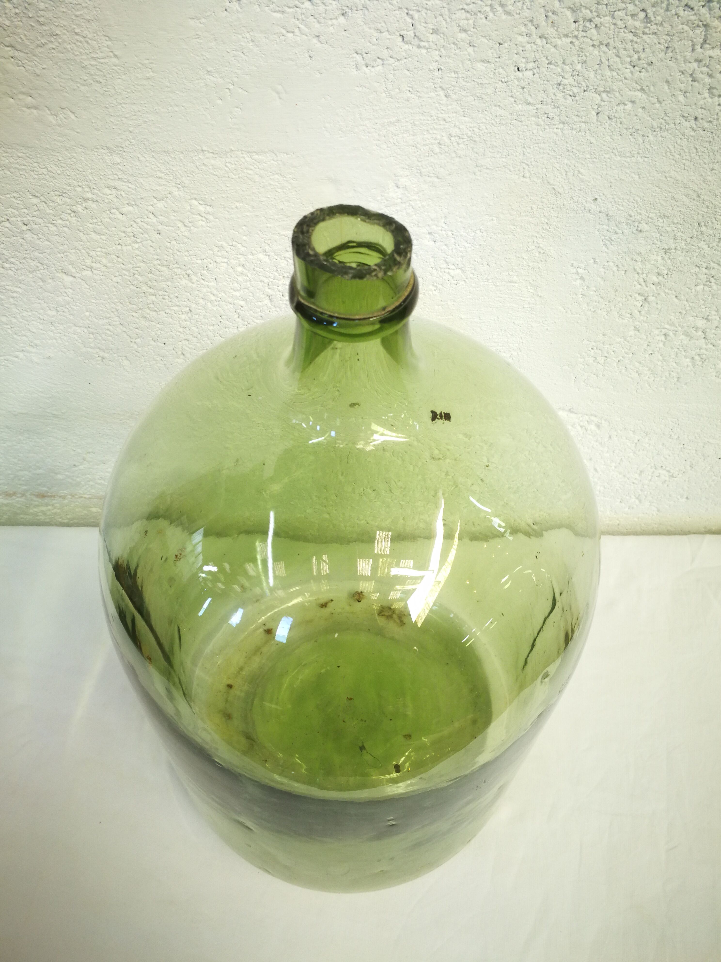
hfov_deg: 51.4
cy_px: 481
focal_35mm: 27
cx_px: 360
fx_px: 750
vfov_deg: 65.3
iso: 100
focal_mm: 3.95
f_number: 2.2
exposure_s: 1/20
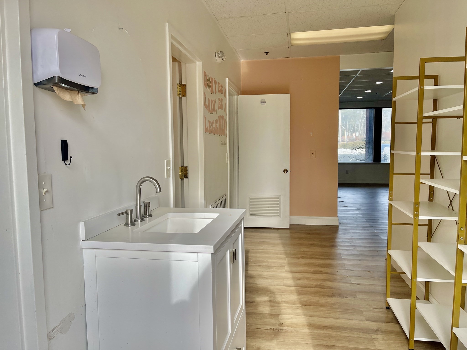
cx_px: 234
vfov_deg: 54.9
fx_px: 337
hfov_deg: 69.4
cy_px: 175
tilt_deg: -4.8
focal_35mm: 25
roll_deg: +0.4
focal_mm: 5.1
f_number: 1.6
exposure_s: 1/750
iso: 32
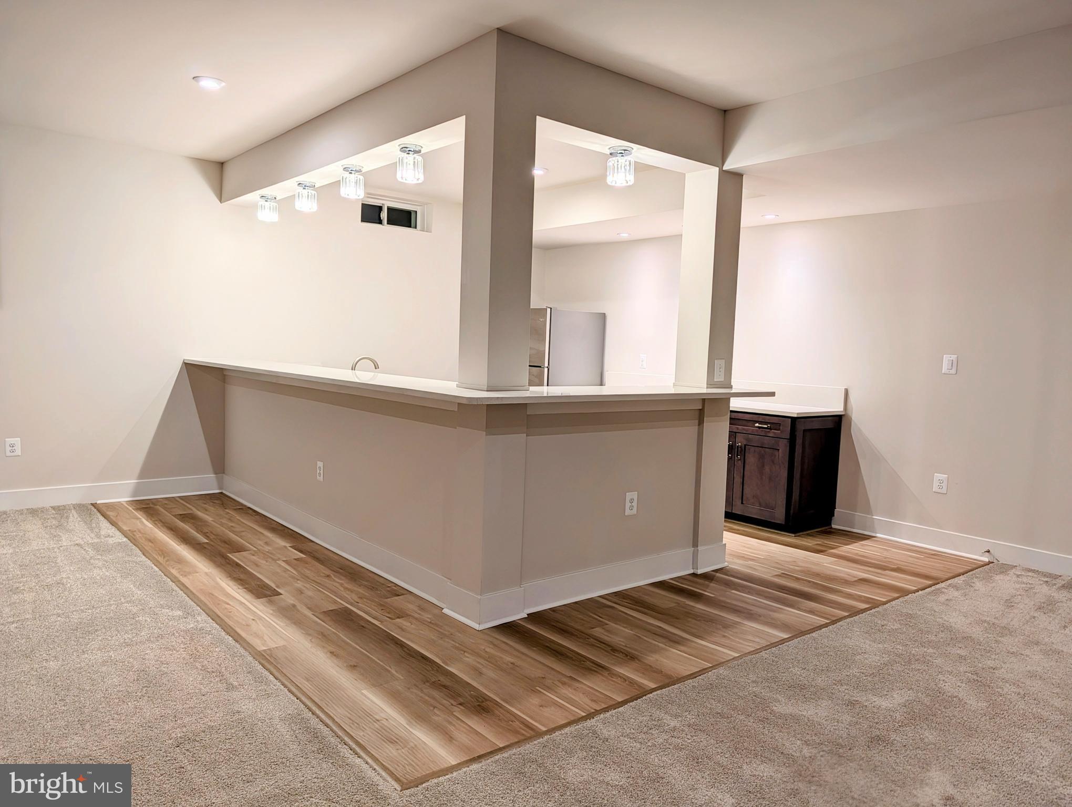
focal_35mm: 24
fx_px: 744
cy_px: 404
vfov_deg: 56.9
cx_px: 536
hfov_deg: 71.5
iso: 23
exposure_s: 1/197
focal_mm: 6.9
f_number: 1.68
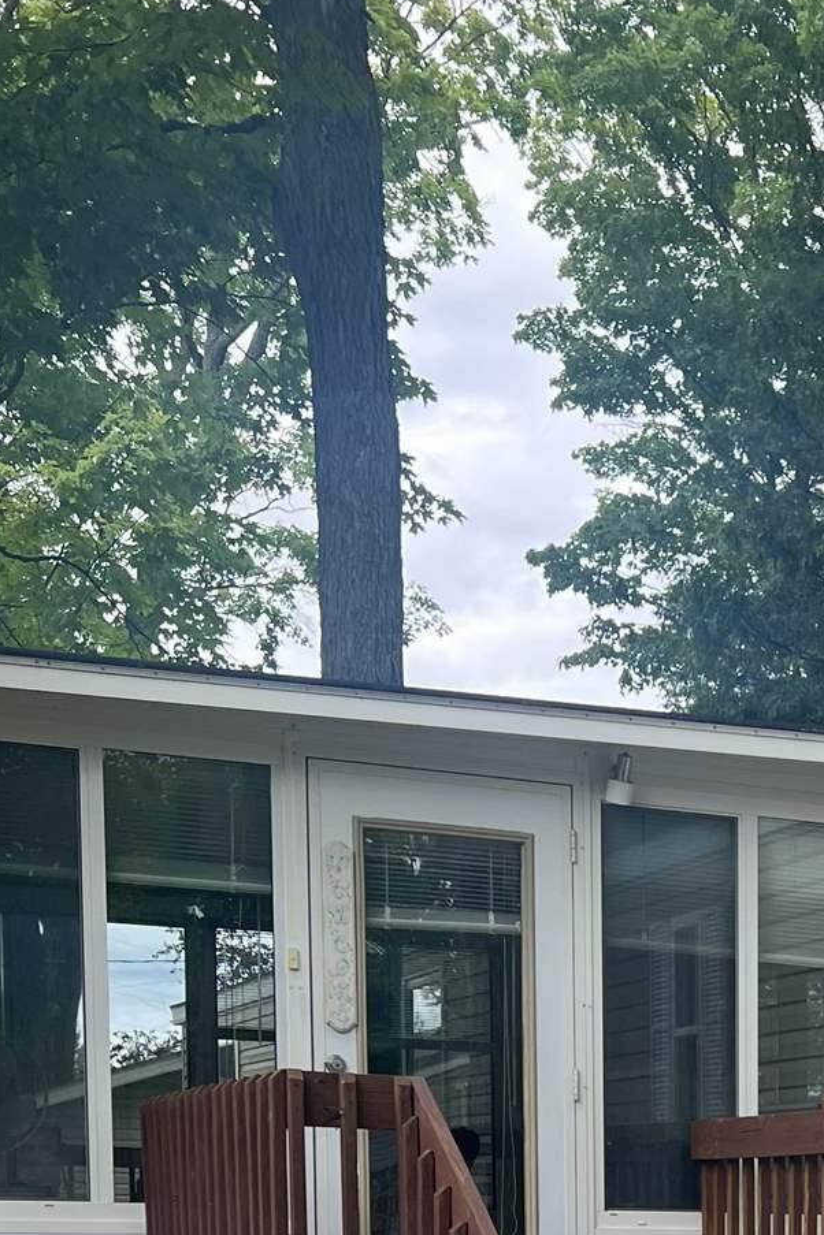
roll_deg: +0.3
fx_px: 2369
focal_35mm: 69
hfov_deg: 18.6
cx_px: 1002
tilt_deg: -4.9
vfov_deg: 26.5
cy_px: 1413
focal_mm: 5.7
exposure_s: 1/873
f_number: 1.5
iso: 50
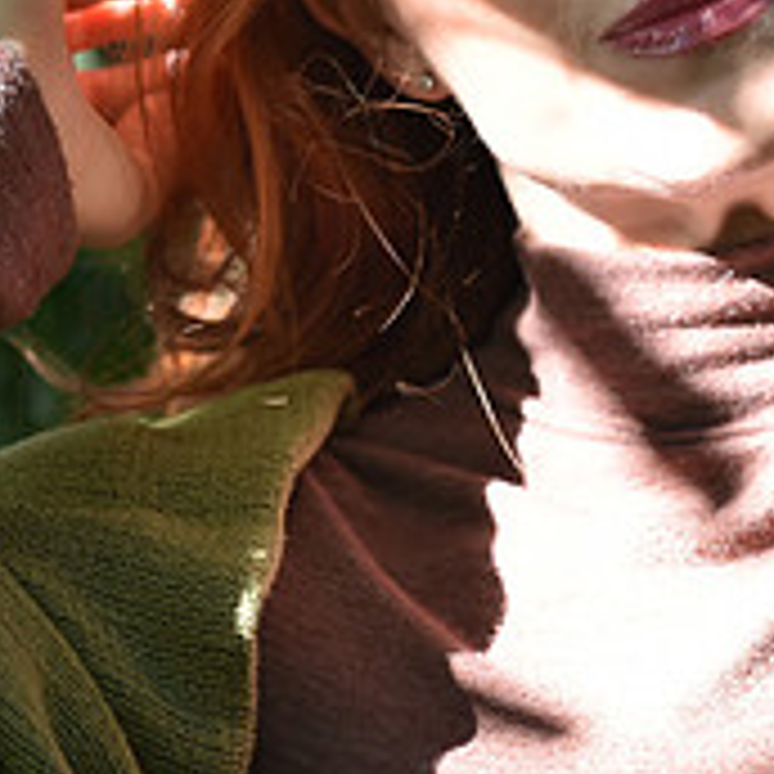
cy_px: 99
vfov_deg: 3.1
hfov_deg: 3.1
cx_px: 706
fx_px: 14470
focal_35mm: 572
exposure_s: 1/400
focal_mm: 200
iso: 1000
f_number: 4
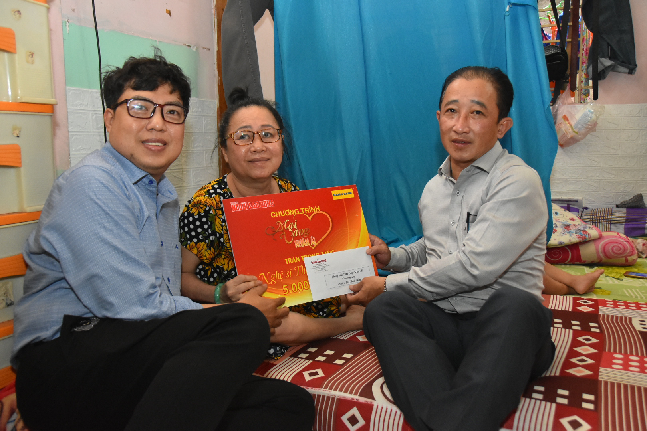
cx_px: 324
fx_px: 539
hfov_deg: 61.9
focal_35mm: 30
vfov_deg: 43.6
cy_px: 216
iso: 2500
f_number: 3.5
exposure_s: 1/200
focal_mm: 20
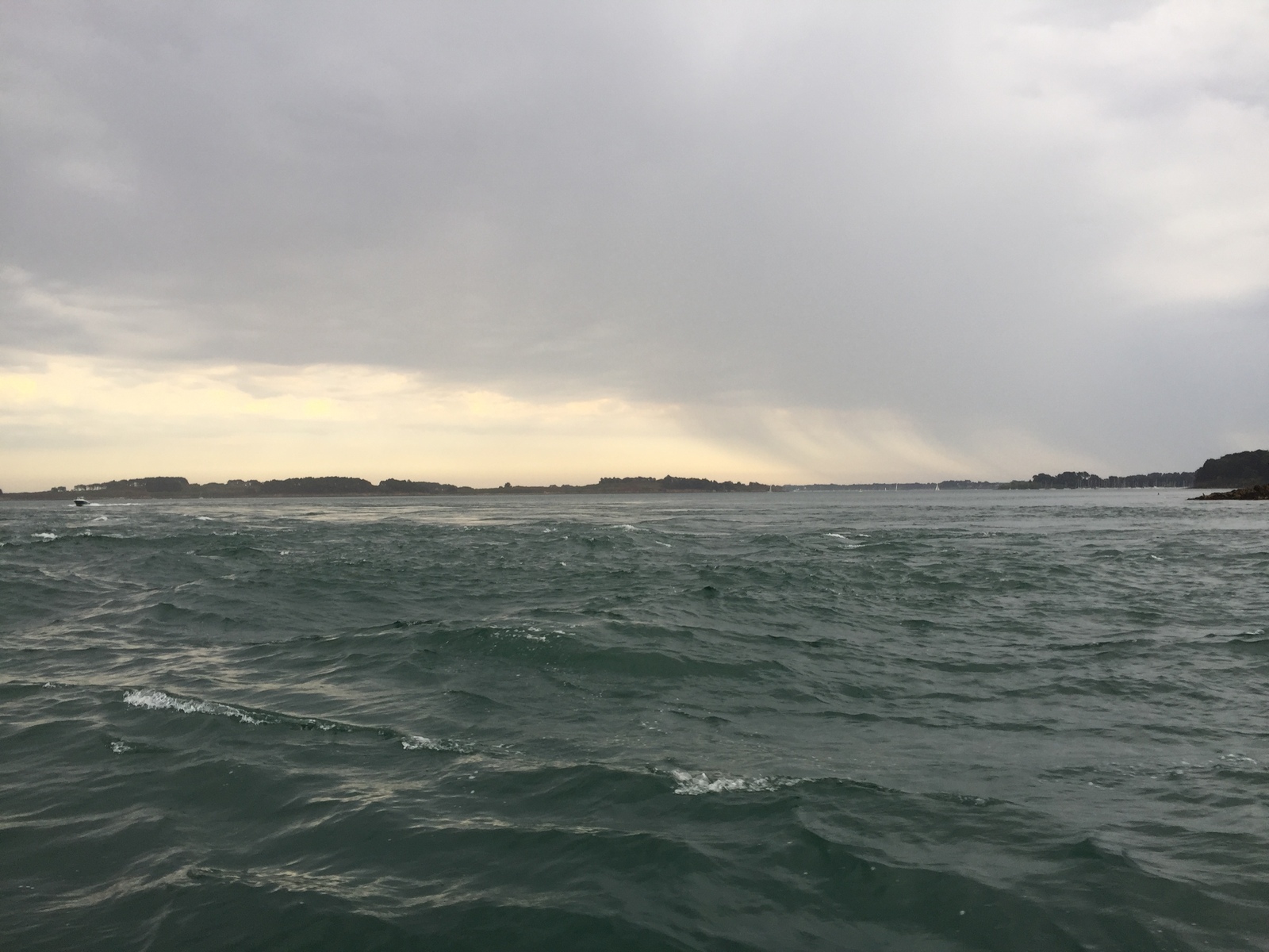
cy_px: 476
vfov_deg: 48.2
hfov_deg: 61.7
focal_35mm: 29
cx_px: 634
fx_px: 1063
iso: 32
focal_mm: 4.15
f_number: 2.2
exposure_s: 1/229
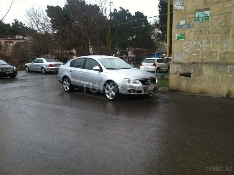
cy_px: 88
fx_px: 236
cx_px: 117
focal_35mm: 35
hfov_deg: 52.7
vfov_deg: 40.6
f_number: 2.8
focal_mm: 3.85
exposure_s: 1/15
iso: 160
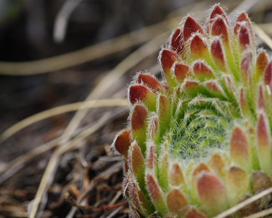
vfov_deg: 10.7
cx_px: 122
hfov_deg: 13.3
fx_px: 1164
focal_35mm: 145
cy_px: 110
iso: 400
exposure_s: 1/160
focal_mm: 85
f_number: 6.3
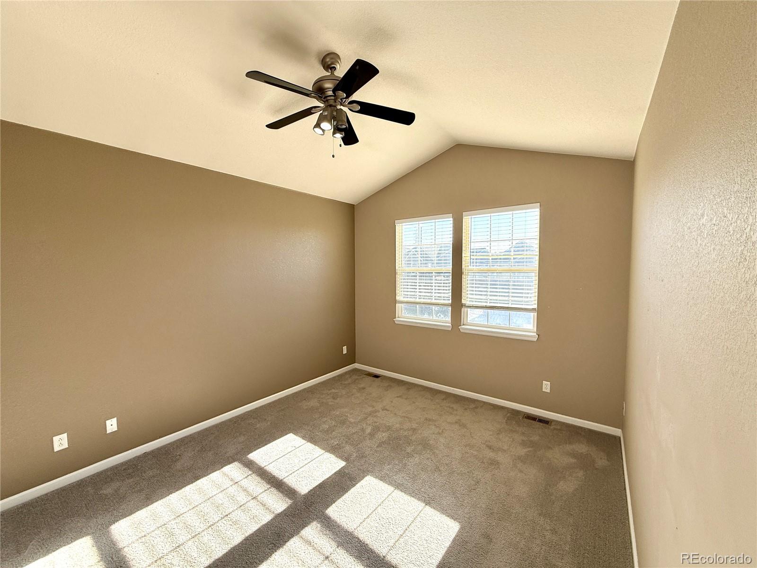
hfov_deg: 102.1
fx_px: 306
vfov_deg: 85.7
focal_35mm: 14
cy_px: 284
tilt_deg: -2.7
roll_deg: -0.2
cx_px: 378
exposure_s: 1/284
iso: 64
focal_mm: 2.22
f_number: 2.2
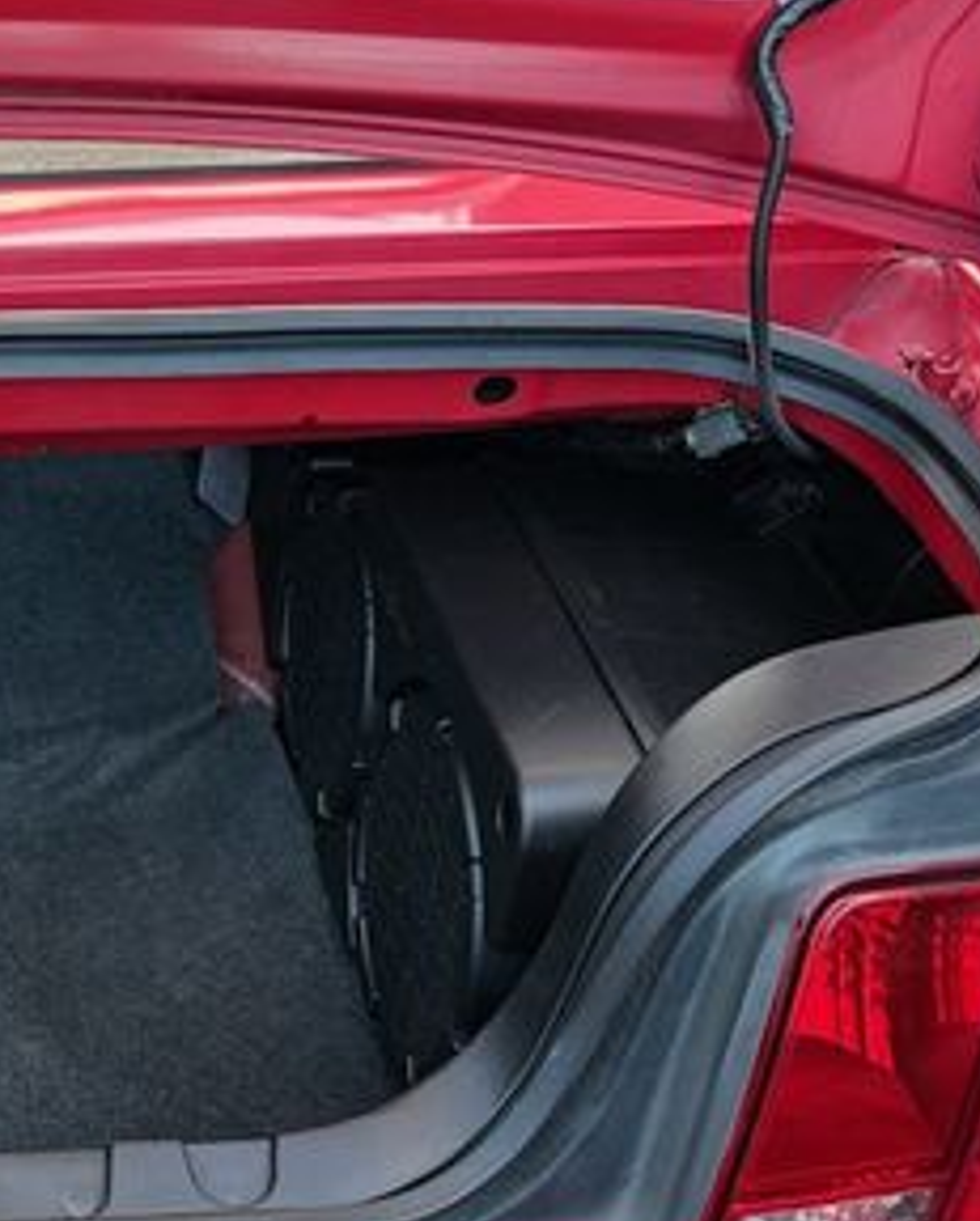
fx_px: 1882
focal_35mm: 52
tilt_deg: -39.6
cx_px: -123
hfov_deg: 26.6
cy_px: 784
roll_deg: +0.7
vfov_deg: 35.7
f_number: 1.78
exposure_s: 1/60
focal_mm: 6.76
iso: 250
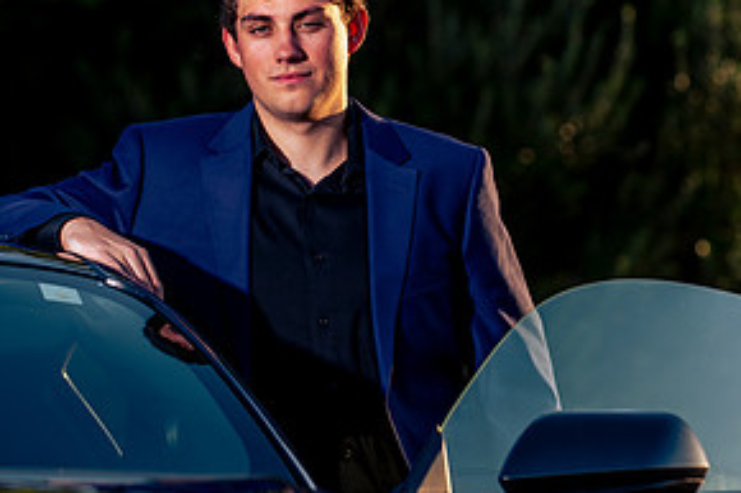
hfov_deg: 7.9
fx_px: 5348
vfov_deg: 5.3
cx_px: 281
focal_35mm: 260
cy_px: 96
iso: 31
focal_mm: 130
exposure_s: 1/250
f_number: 4
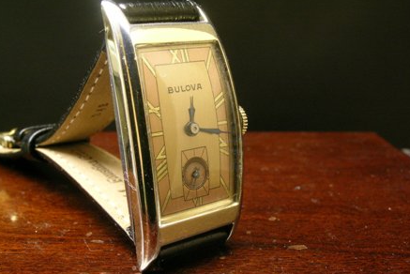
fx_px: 558
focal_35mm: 49
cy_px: 137
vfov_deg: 27.6
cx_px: 205
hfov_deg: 40.3
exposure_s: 1/1.4
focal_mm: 9.5
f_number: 6.6
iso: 200
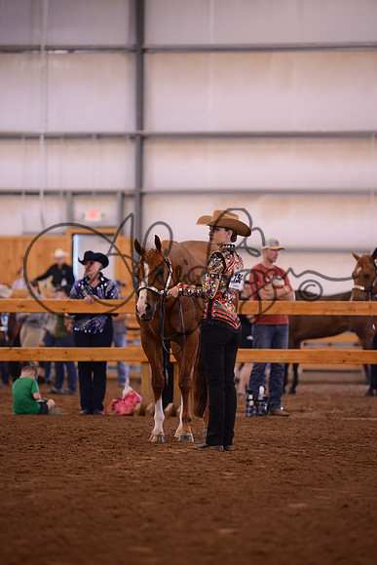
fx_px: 3140
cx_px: 188
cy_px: 282
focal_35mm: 200
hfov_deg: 6.9
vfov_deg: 10.3
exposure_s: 1/250
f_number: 3.5
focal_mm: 200
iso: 2500
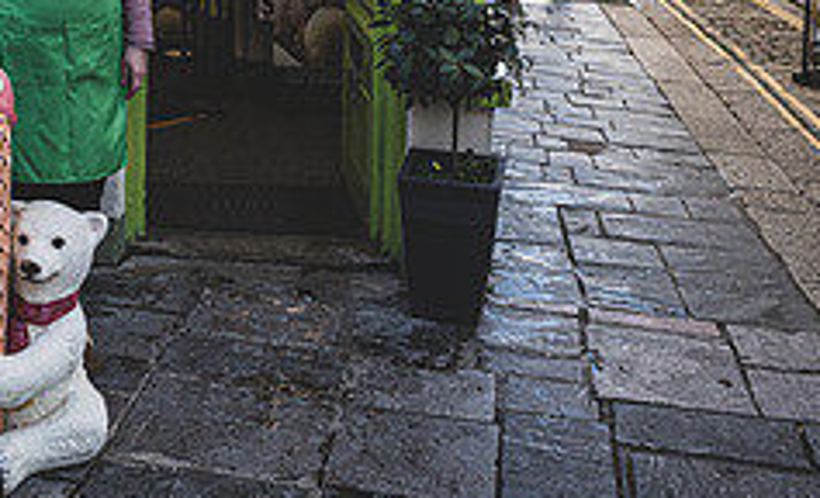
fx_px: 1353
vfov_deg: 19.3
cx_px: 171
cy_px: -142
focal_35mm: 61
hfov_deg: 32.8
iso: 100
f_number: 2.8
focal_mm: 24
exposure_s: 1/400
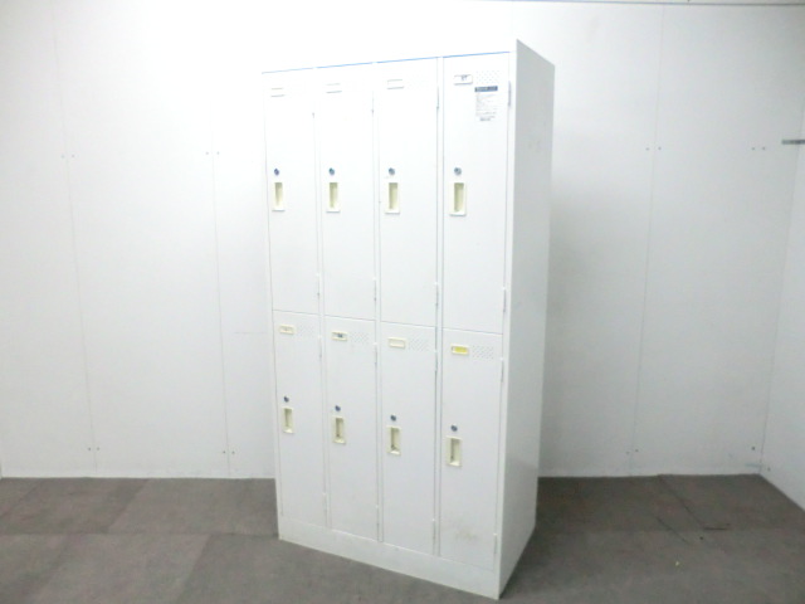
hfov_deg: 65.3
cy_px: 302
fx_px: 628
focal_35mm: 27
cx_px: 402
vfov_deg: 51.4
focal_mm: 4.9
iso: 640
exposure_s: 1/60
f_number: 3.2
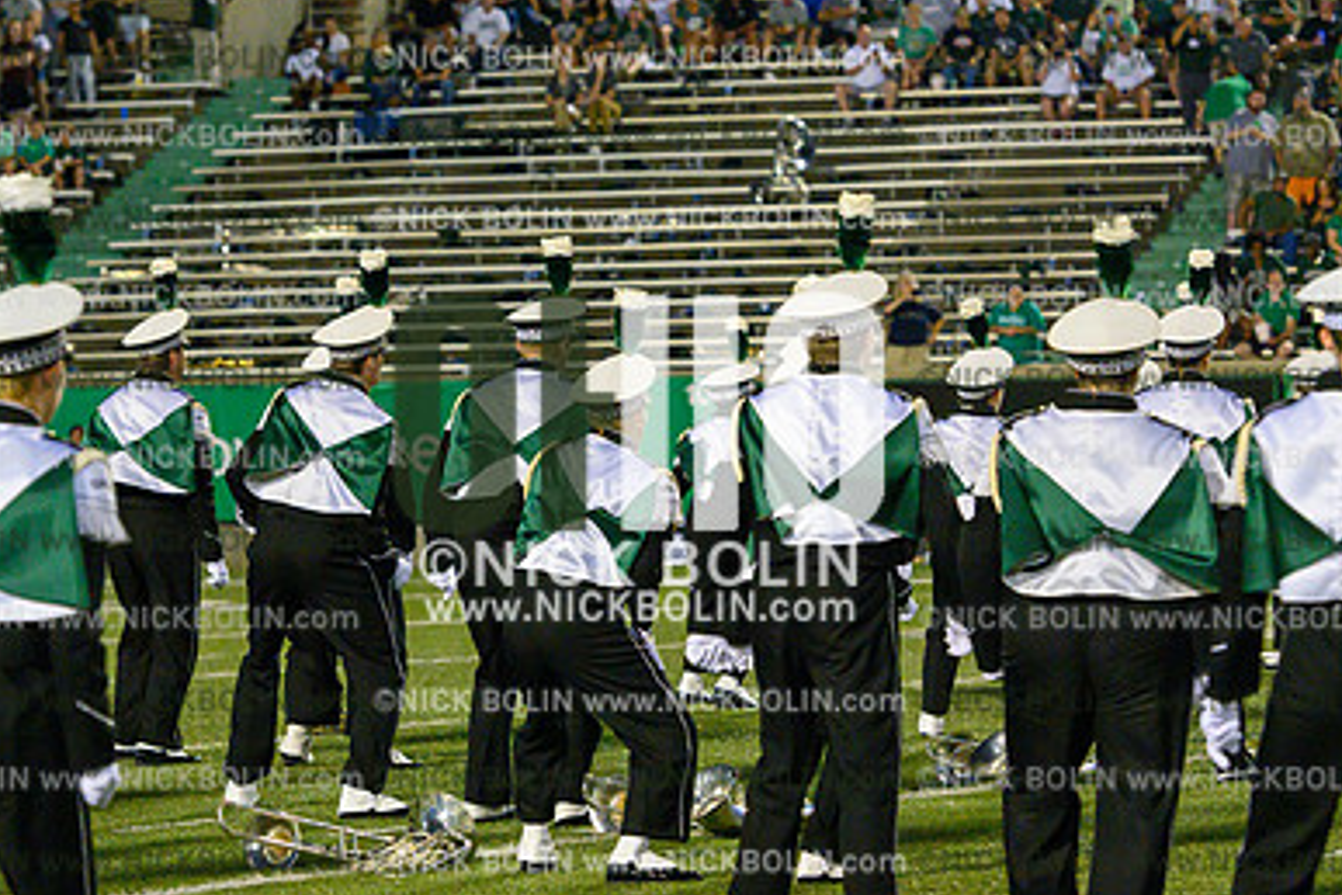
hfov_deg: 11.8
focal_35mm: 174
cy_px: 460
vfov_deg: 7.9
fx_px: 6486
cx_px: 638
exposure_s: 1/1600
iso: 10000
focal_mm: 116
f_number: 4
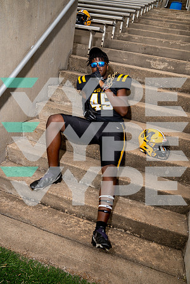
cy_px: 142
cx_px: 95
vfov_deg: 61.9
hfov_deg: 43.6
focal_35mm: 30
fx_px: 237
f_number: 8
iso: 100
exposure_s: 1/250
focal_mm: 30
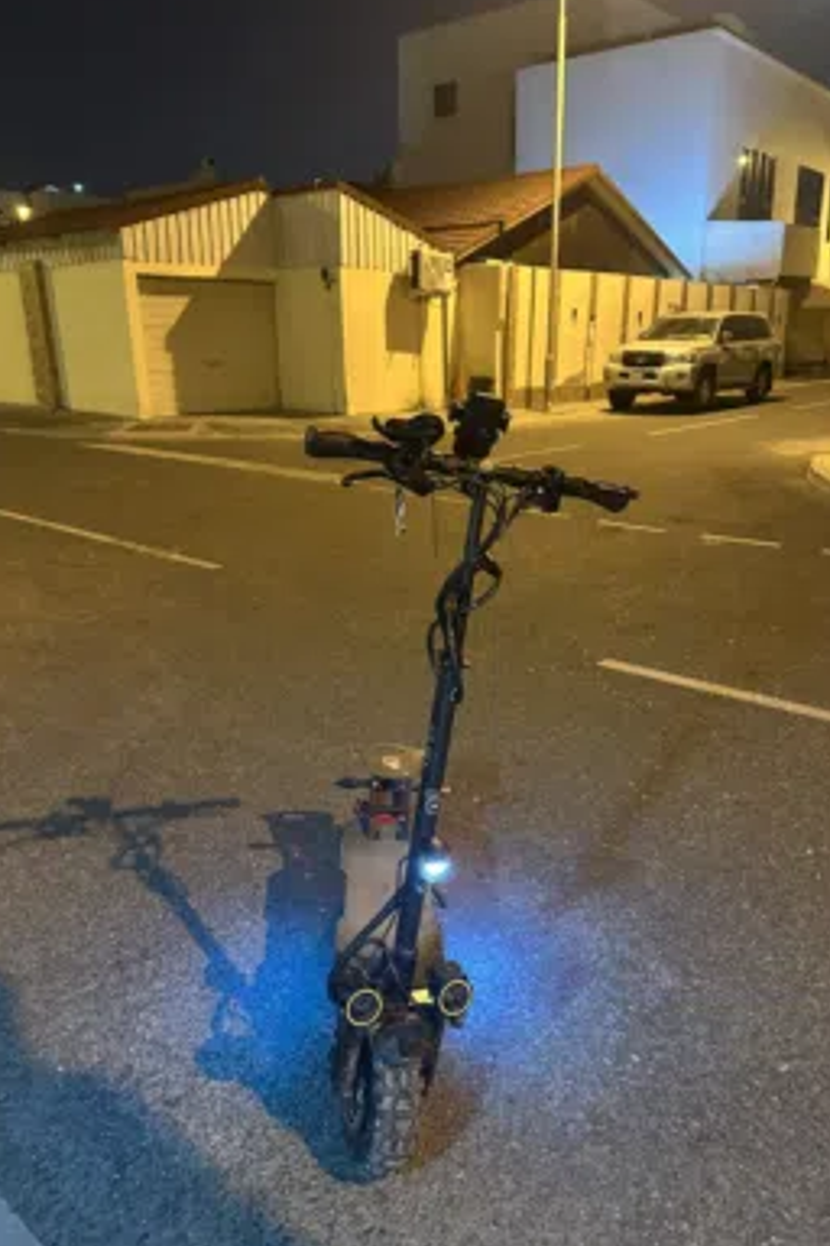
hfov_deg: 49.4
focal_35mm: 26
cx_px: 467
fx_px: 899
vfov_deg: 69.4
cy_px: 623
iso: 1000
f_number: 1.78
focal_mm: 6.86
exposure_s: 1/33
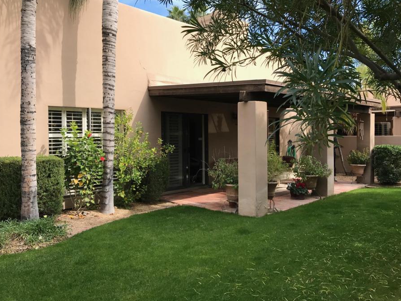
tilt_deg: +0.8
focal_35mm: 32
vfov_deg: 44.1
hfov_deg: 56.8
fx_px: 371
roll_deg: +0.8
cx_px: 194
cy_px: 140
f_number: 1.8
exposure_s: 1/772
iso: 20
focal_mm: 3.99
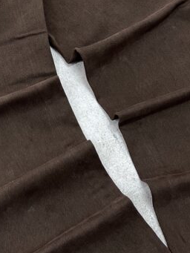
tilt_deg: -68.6
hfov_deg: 23.7
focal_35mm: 61
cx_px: 36
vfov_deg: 31.2
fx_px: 446
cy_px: 68
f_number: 1.5
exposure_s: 1/50
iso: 200
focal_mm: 5.7
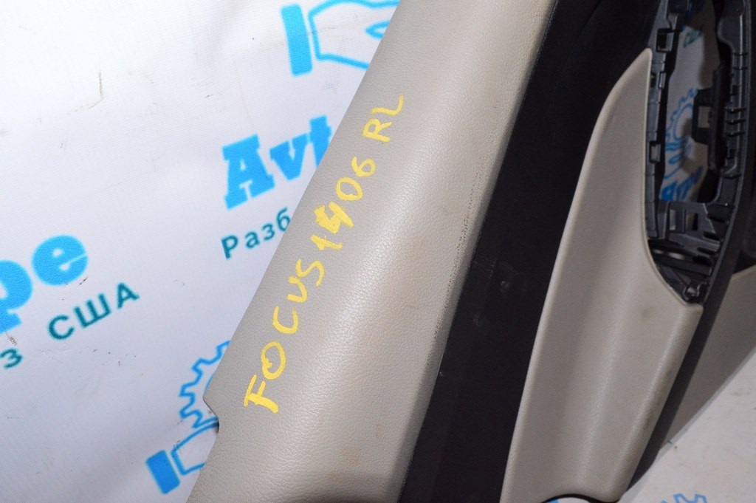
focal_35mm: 27
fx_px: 567
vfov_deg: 47.9
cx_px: 378
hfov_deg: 67.4
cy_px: 252
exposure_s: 1/200
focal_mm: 18
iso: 1600
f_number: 8
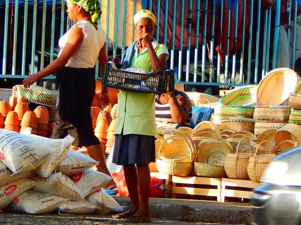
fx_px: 2495
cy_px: 130
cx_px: 95
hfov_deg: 6.9
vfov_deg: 5.2
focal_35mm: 287
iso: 125
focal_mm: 25.3
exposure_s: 1/100
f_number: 4.9
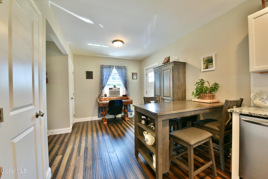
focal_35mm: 14
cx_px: 134
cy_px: 90
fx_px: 104
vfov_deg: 81.3
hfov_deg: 104.2
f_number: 11
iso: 800
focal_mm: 14
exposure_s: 1/10
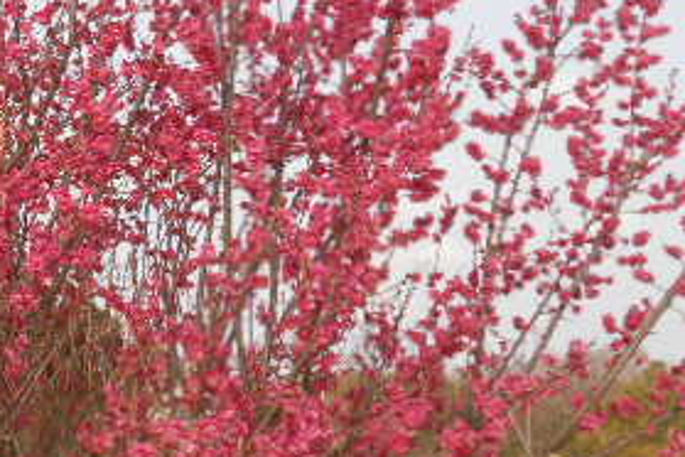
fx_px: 1541
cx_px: -59
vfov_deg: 16.8
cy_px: 174
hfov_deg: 23.6
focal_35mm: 81
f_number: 3.9
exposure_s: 1/400
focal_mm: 6
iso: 80
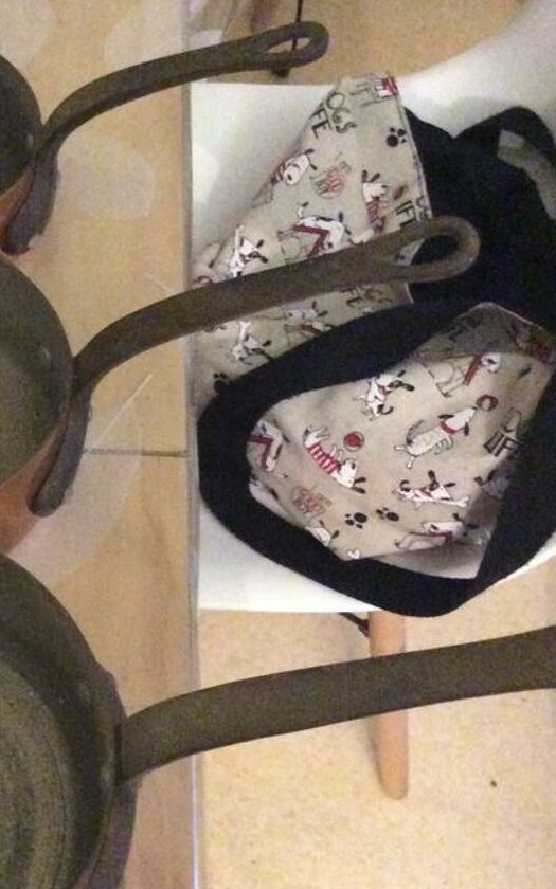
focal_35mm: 54
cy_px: 484
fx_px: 1309
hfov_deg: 23.2
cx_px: 37
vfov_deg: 37.5
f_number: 2.4
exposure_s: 1/17
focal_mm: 3.3
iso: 800
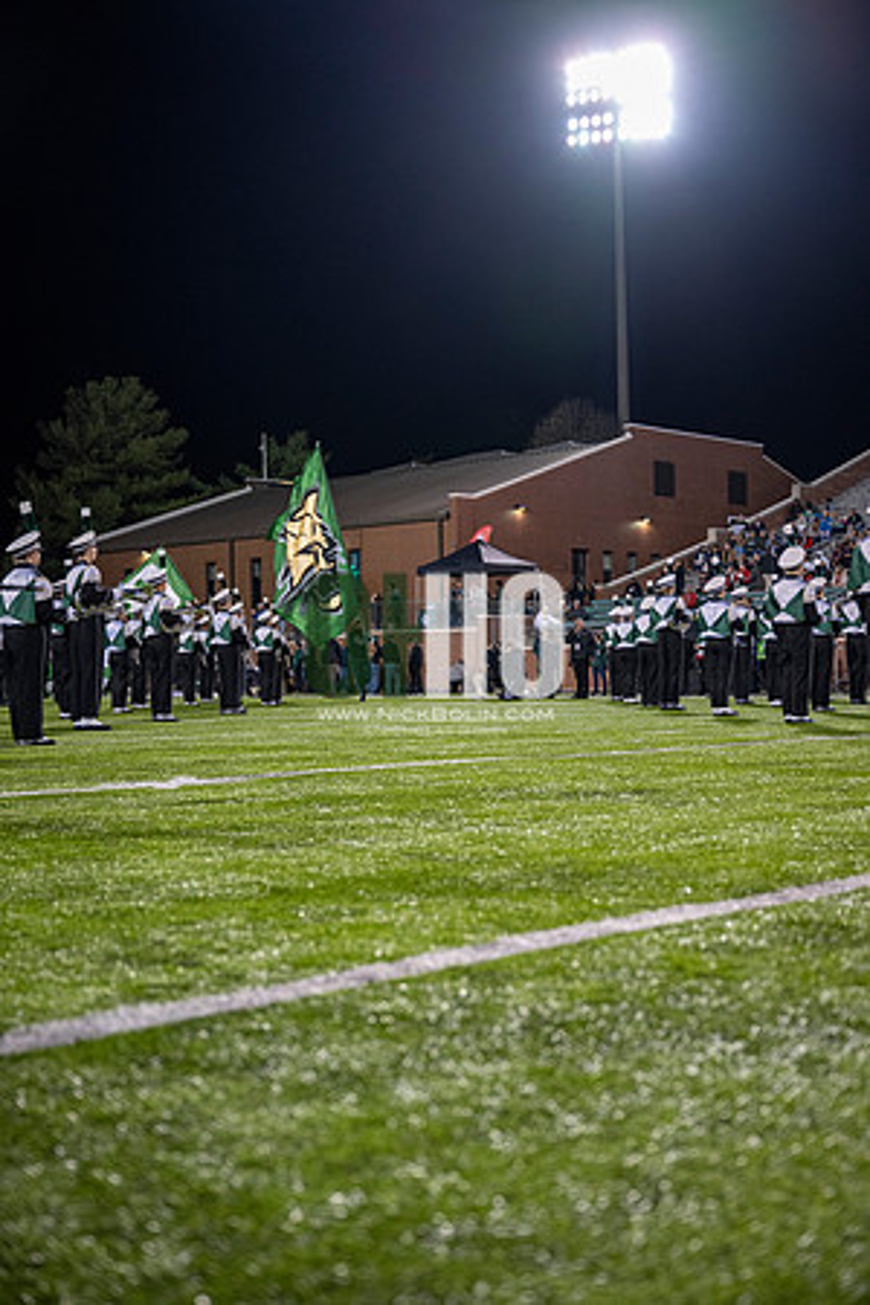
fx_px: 1631
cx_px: 435
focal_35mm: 45
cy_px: 652
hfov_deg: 29.9
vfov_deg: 43.6
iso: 1250
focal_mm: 45
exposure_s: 1/500
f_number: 3.2
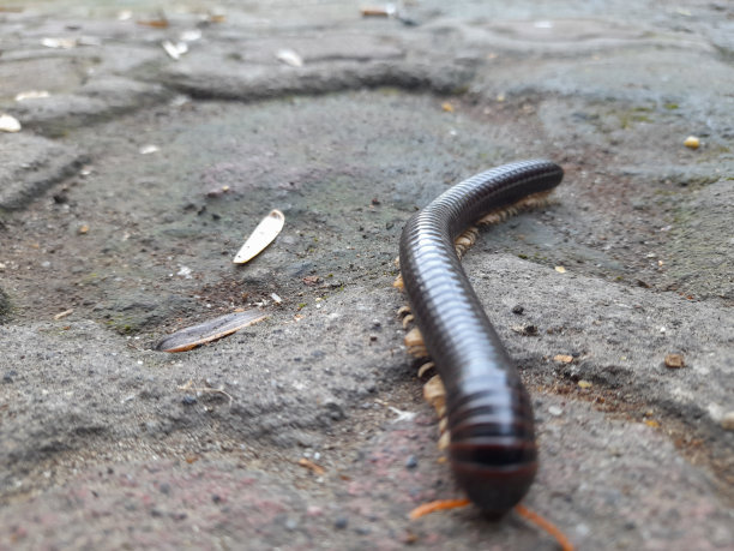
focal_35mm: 25
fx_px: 530
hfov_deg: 69.4
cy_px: 276
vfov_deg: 54.9
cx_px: 367
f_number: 2
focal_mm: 4.6
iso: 64
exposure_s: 1/50
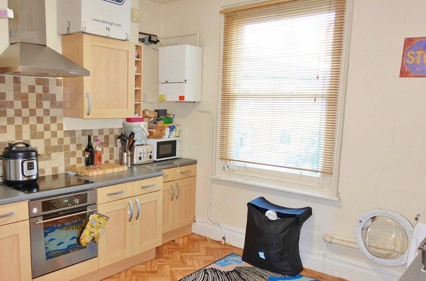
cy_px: 162
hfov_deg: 60.0
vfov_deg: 42.0
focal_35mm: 31
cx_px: 172
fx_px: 366
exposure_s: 1/30
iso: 200
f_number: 1.8
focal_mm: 8.8
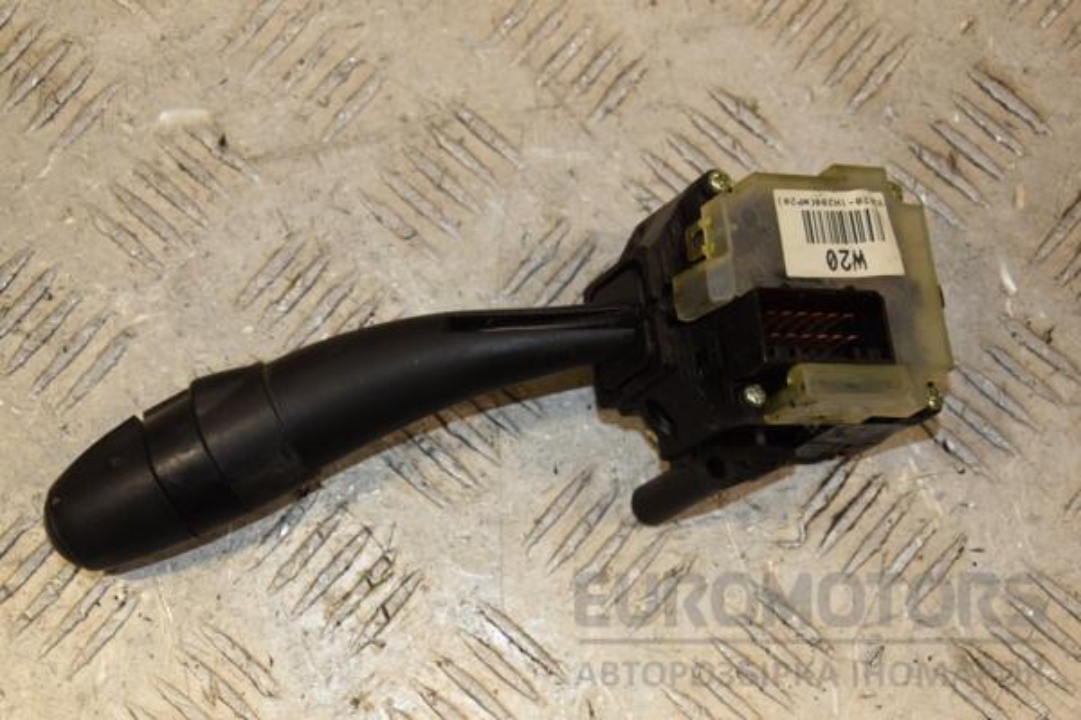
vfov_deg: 17.5
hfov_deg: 26.0
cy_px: 360
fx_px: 2342
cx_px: 540
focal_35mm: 78
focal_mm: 52
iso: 800
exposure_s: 1/200
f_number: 7.1
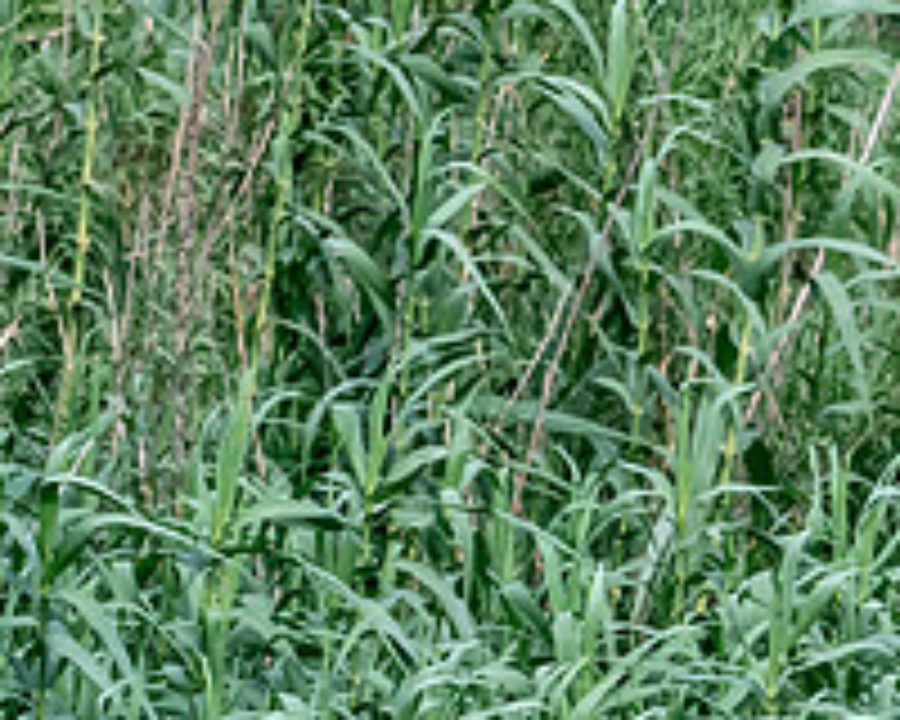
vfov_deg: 1.7
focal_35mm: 937
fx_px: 24958
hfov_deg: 2.1
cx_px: 1188
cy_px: 601
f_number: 5.6
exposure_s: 1/2000
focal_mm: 230
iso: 1250
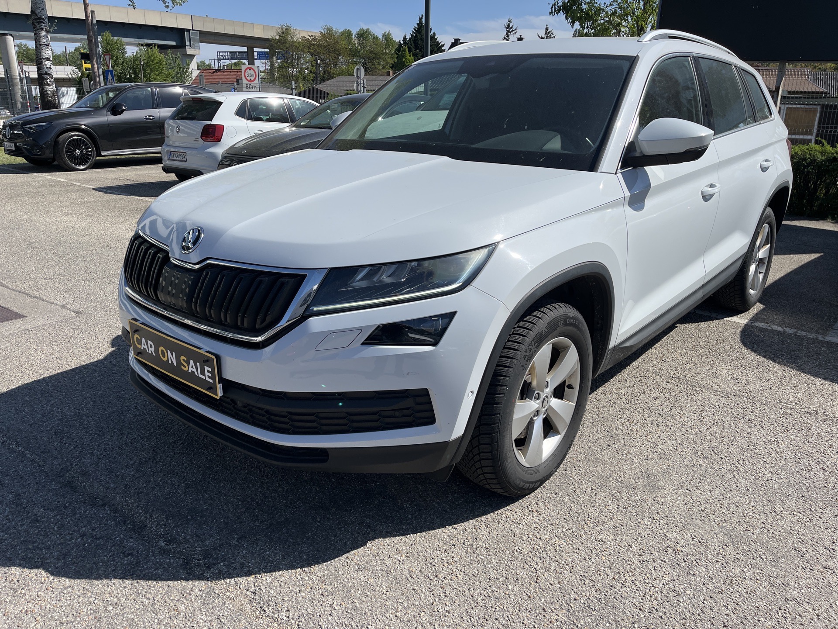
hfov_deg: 67.3
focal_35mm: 26
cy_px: 314
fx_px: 629
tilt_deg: -19.1
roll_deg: +1.2
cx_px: 419
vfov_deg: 53.1
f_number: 1.6
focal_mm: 5.1
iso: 50
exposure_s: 1/4854
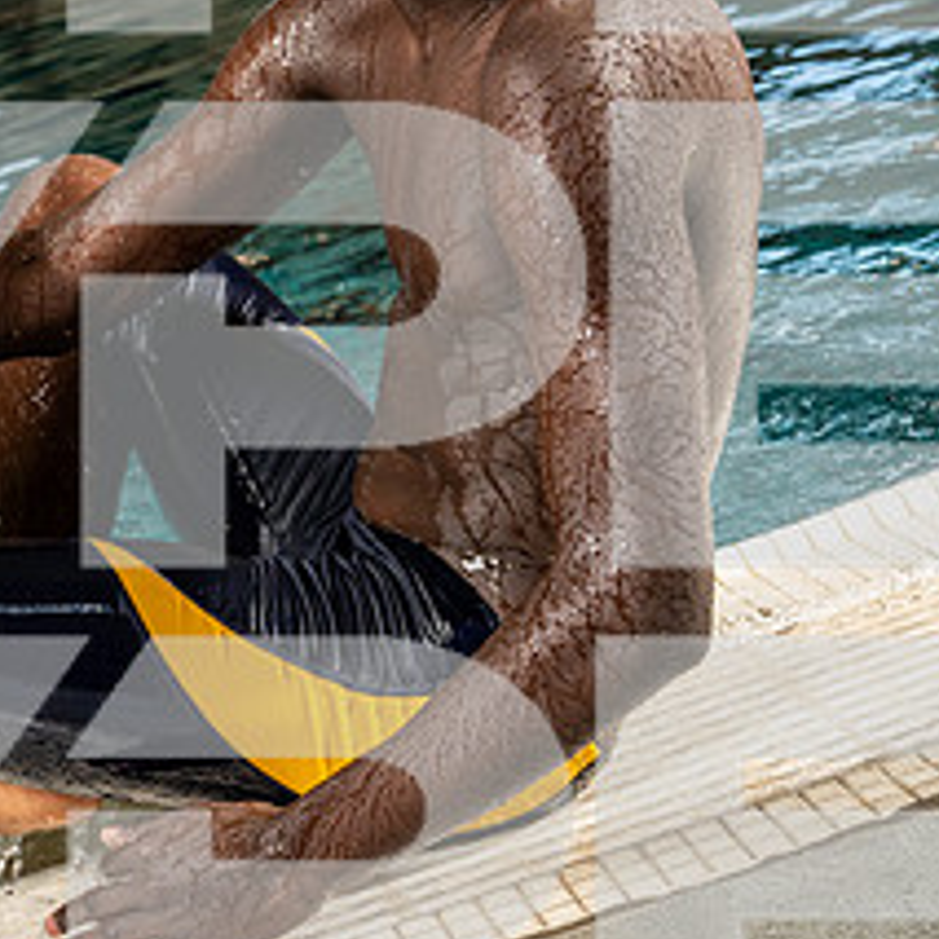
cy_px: 337
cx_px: -4
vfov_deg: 17.9
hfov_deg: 17.5
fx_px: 2977
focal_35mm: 97
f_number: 5.6
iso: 640
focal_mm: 42
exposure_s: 1/250
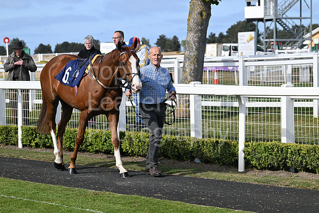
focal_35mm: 130
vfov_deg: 10.6
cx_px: 160
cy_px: 106
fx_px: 1152
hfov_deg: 15.8
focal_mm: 130
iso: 400
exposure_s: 1/1600
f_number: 6.3
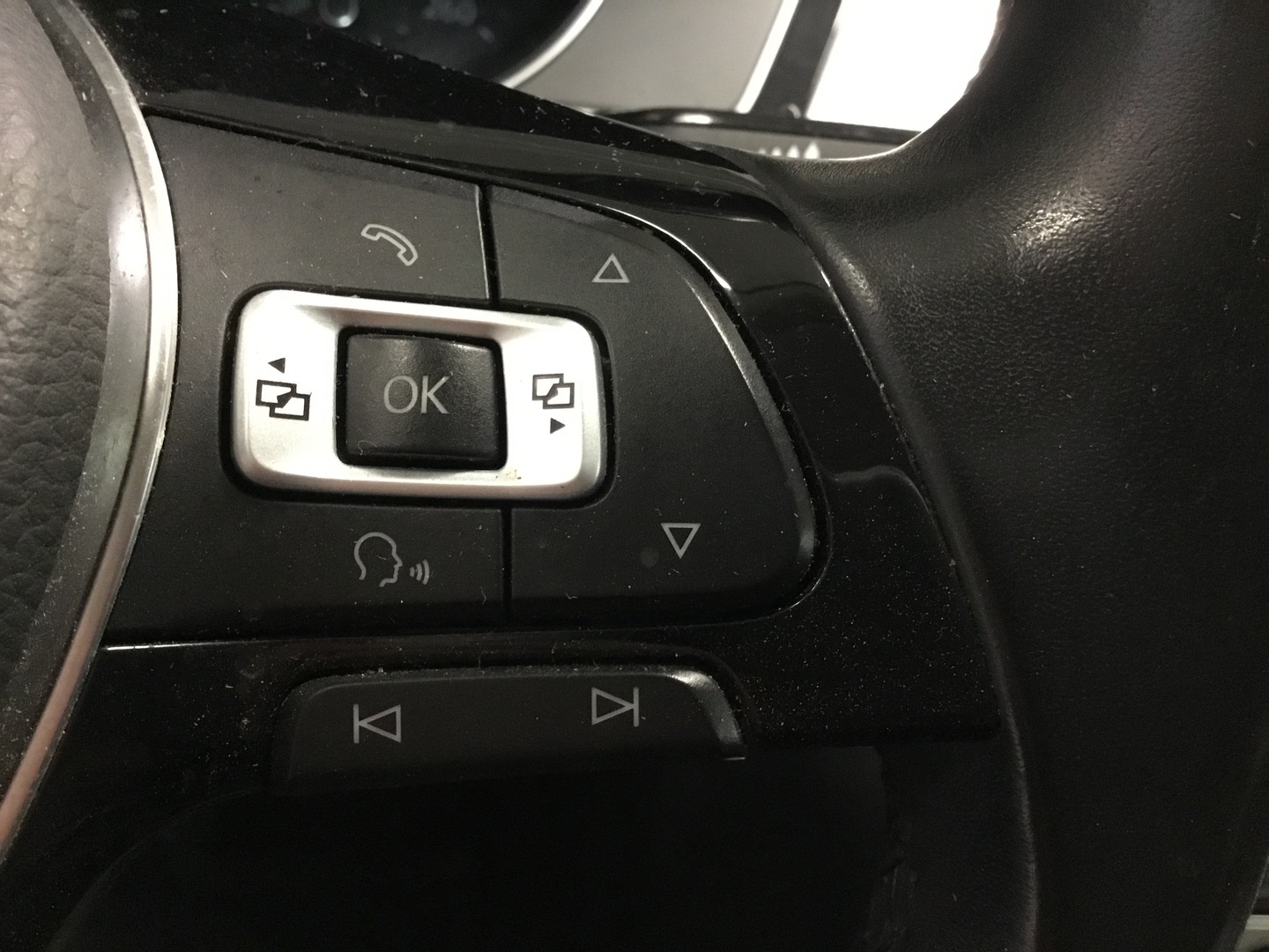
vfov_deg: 45.4
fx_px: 1136
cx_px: 634
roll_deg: -14.1
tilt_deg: -33.9
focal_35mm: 31
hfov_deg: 58.4
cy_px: 476
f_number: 2.4
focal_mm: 3.3
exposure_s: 1/17
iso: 320
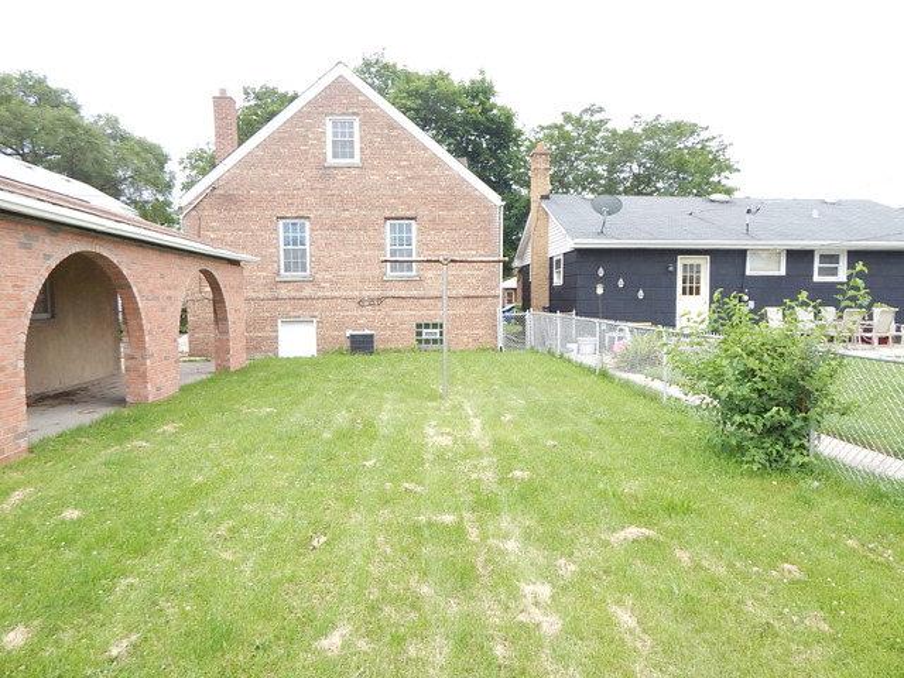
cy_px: 339
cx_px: 452
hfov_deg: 76.4
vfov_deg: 61.1
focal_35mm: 22
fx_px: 575
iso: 125
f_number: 3
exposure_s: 1/320
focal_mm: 4
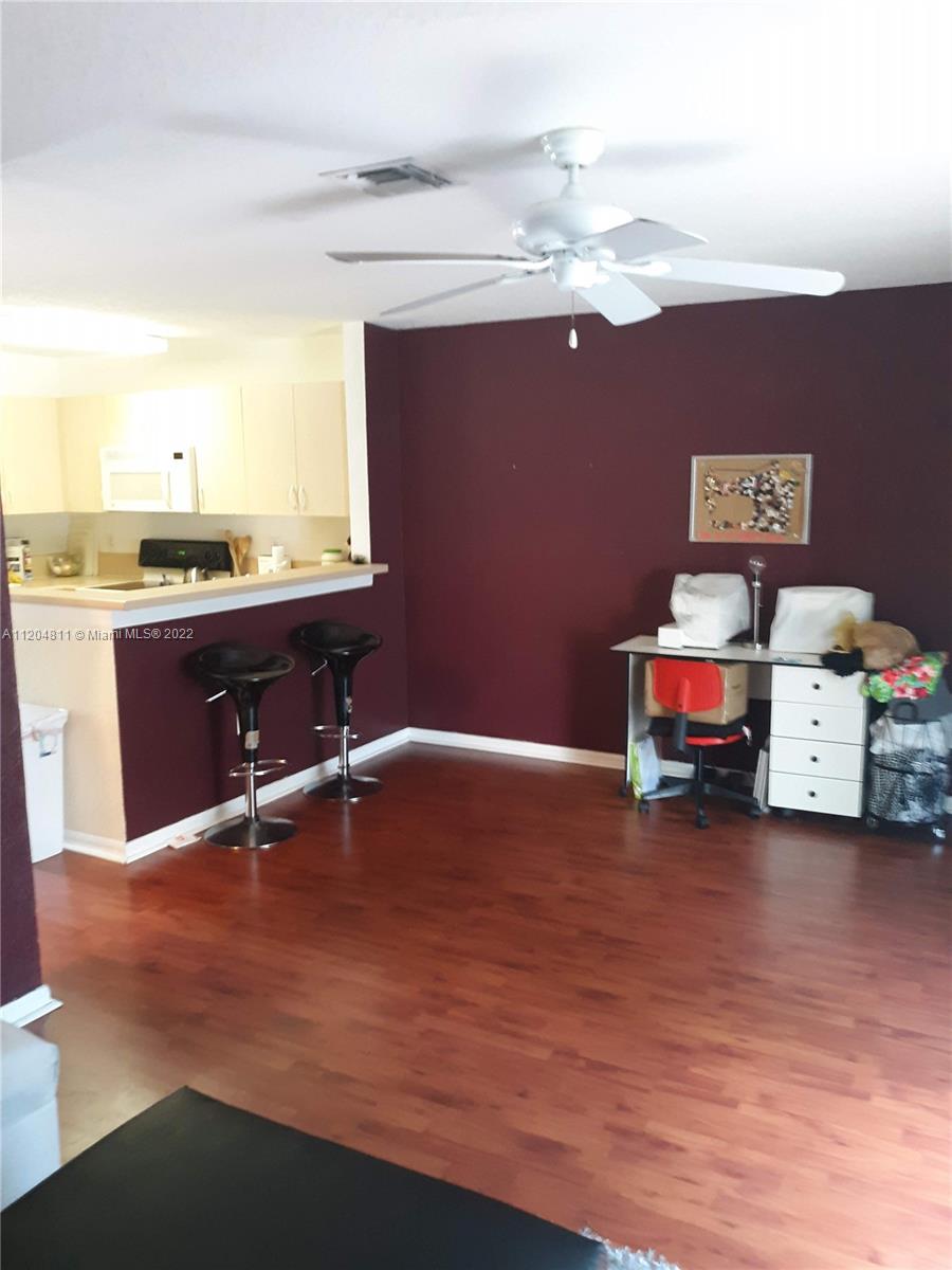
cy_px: 635
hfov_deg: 49.7
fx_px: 1027
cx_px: 476
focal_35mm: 28
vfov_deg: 63.4
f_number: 1.7
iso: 320
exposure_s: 1/24
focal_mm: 3.7
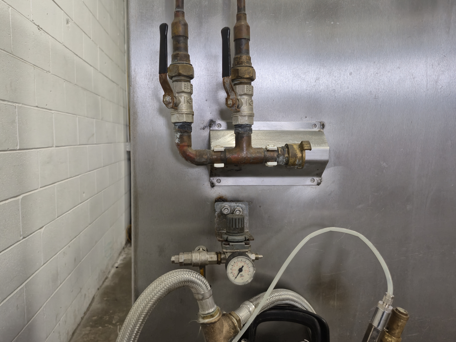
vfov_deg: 56.8
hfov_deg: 71.6
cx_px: 223
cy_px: 171
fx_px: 316
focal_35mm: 24
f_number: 1.8
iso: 125
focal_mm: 5.4
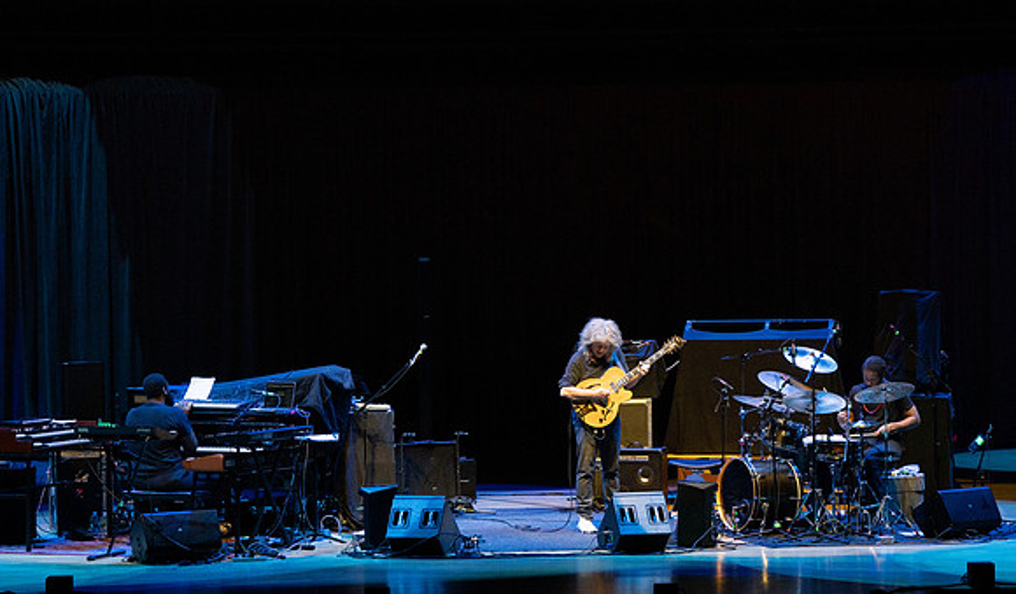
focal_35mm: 150
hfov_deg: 14.2
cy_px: 311
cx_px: 599
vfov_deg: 8.3
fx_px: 4090
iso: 3200
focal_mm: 123
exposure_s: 1/320
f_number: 7.1
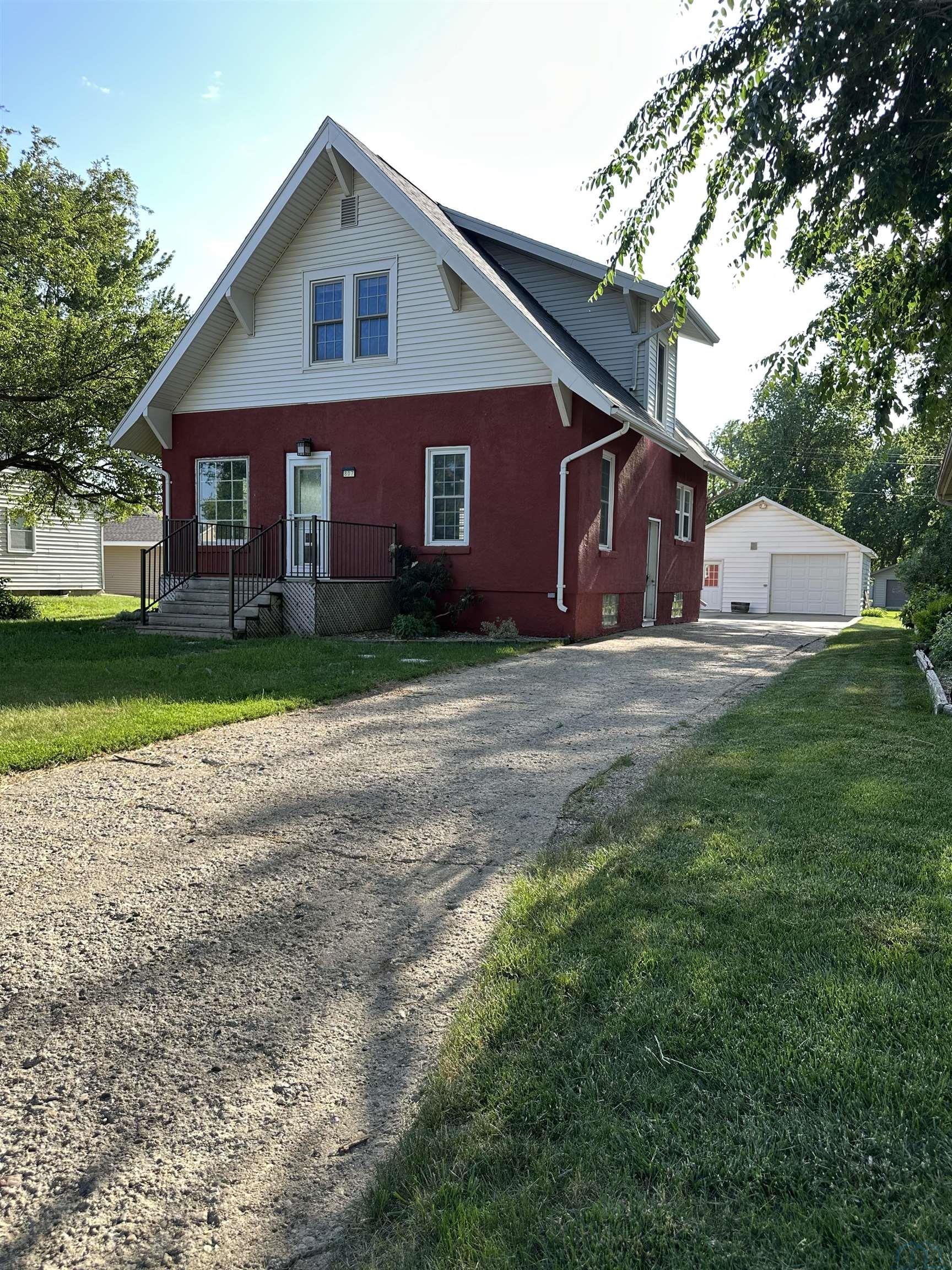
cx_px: 476
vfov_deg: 71.6
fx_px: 880
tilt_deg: -4.4
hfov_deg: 56.8
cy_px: 635
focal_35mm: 24
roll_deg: -2.1
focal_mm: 6.86
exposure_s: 1/444
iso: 80
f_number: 1.78
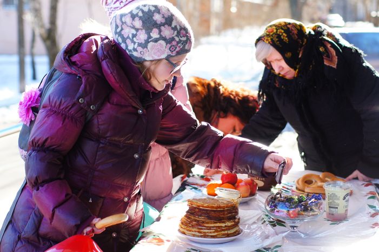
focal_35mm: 75
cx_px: 190
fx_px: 789
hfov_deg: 27.0
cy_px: 126
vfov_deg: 18.1
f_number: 3.2
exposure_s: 1/200
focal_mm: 50
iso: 100
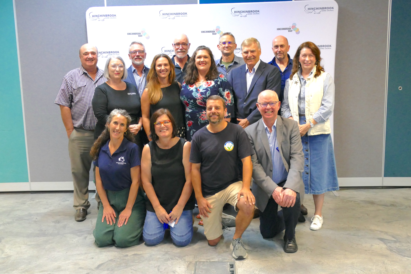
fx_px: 457
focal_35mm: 40
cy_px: 137
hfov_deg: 48.5
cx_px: 206
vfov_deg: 33.4
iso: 1600
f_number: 3.1
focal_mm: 14.5
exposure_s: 1/30
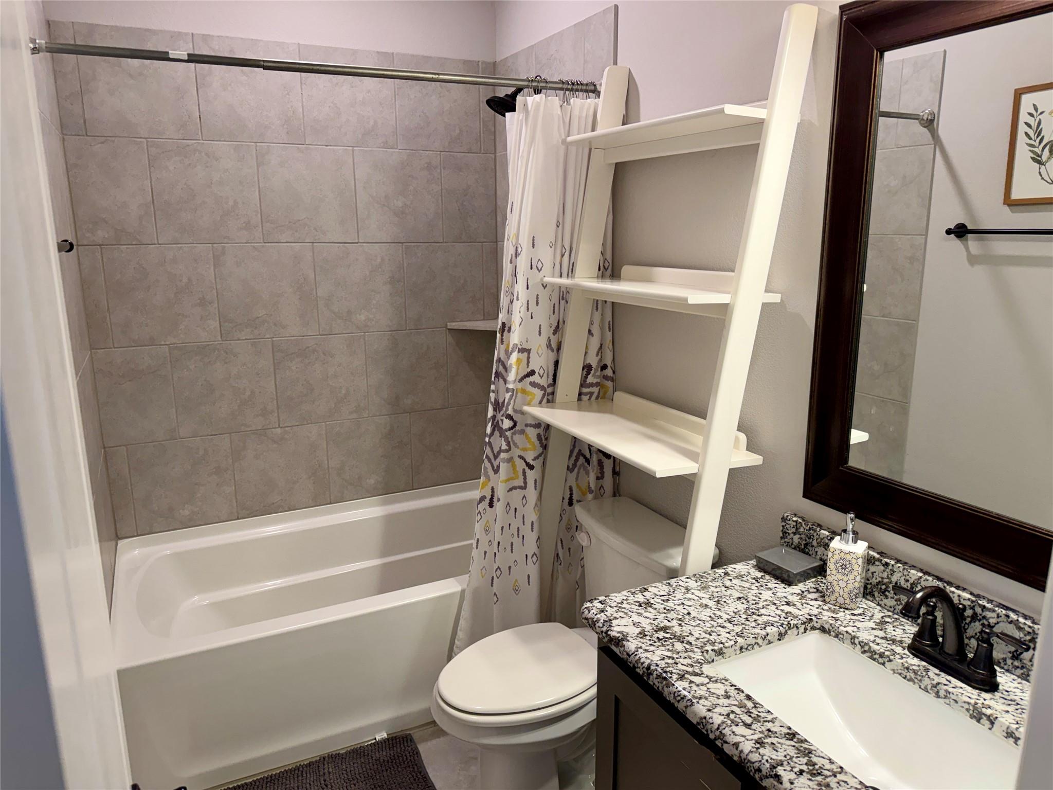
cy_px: 395
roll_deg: +0.4
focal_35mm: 24
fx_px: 730
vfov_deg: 56.8
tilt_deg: -12.8
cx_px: 526
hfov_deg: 71.6
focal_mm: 6.76
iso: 160
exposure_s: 1/120
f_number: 1.78
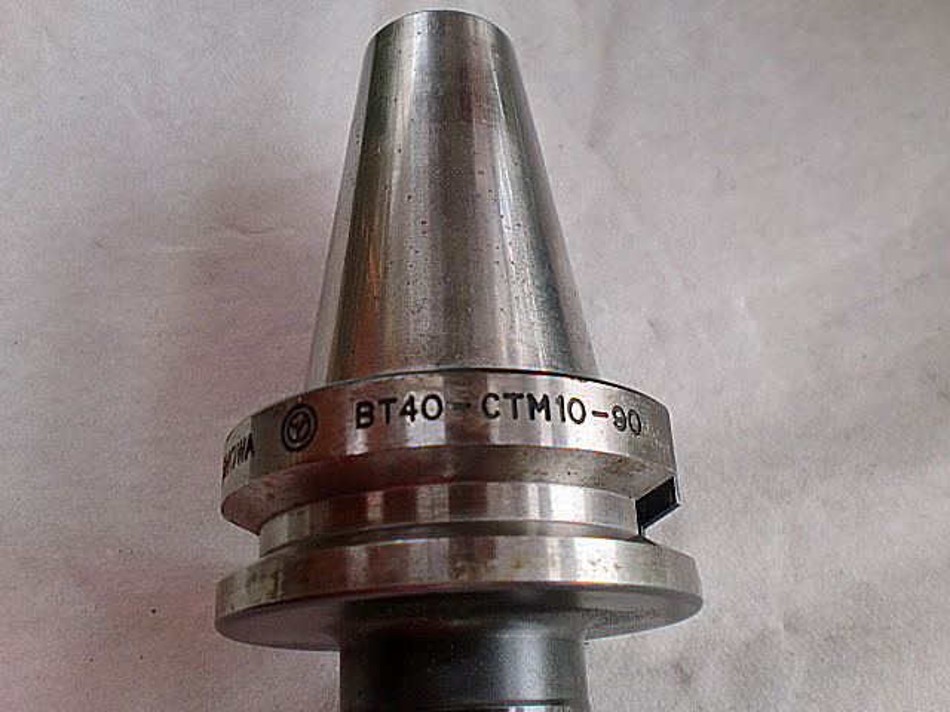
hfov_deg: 52.6
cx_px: 475
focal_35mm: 35
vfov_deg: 40.7
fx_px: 961
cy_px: 356
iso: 64
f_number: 3.1
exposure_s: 1/60
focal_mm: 6.3
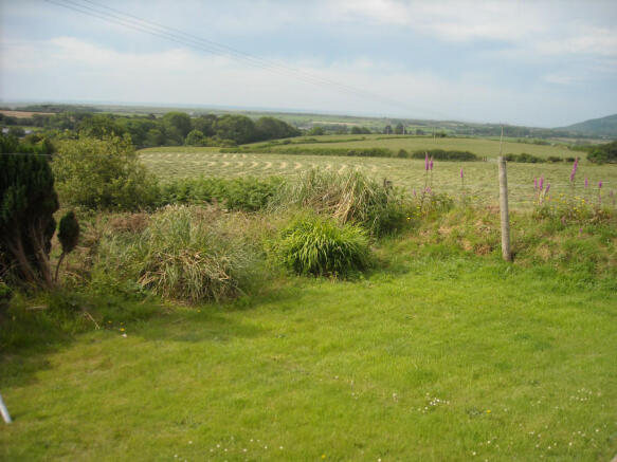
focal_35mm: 35
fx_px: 624
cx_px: 308
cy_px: 231
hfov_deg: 52.6
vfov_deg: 40.7
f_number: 5.6
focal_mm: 5.7
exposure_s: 1/168
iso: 64
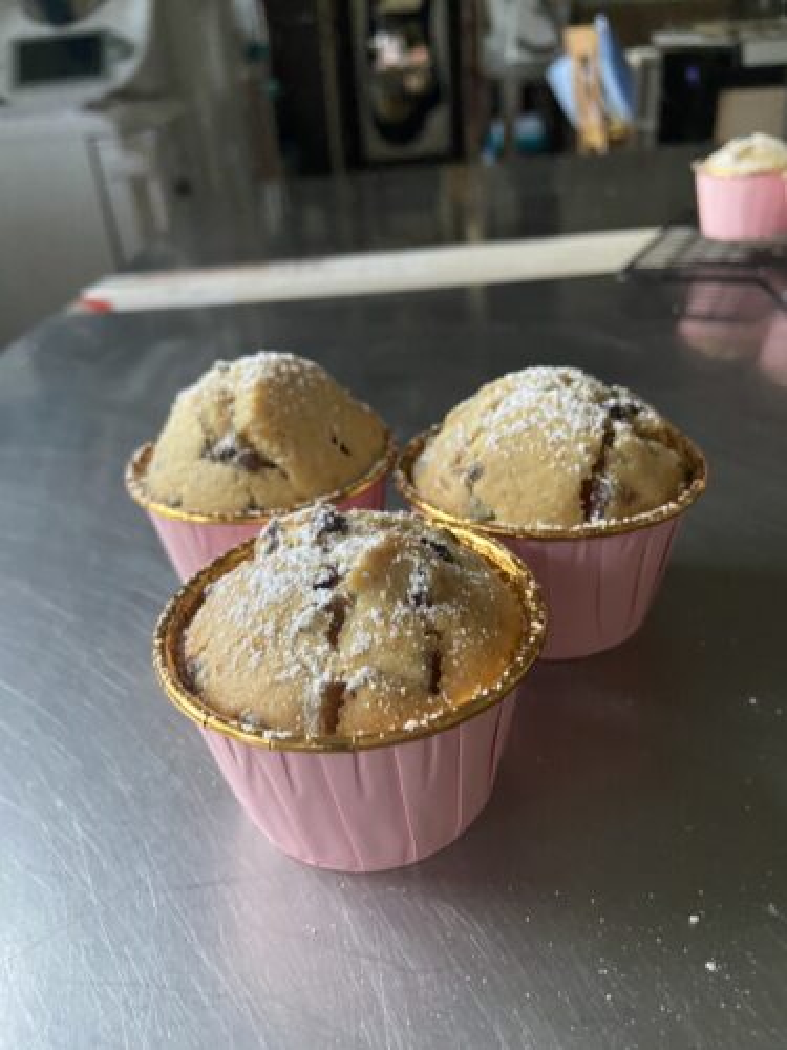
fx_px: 788
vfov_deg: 67.3
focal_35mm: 26
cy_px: 525
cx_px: 394
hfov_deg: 53.1
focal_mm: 4.25
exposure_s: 1/46
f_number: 1.8
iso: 500
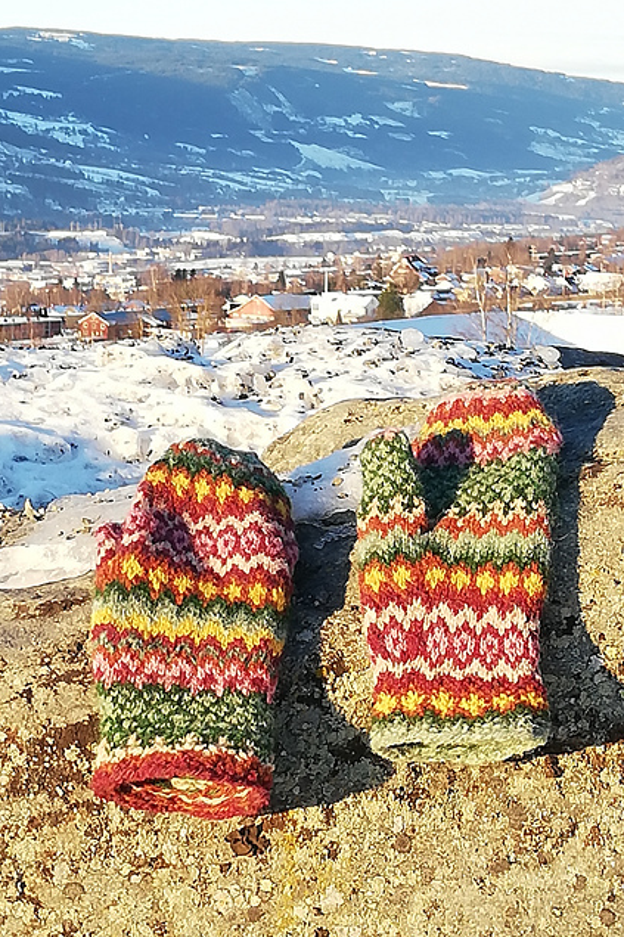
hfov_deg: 12.6
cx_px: 322
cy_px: 469
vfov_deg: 18.8
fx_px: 2835
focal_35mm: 109
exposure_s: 1/196
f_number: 2.2
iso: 50
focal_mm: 3.81
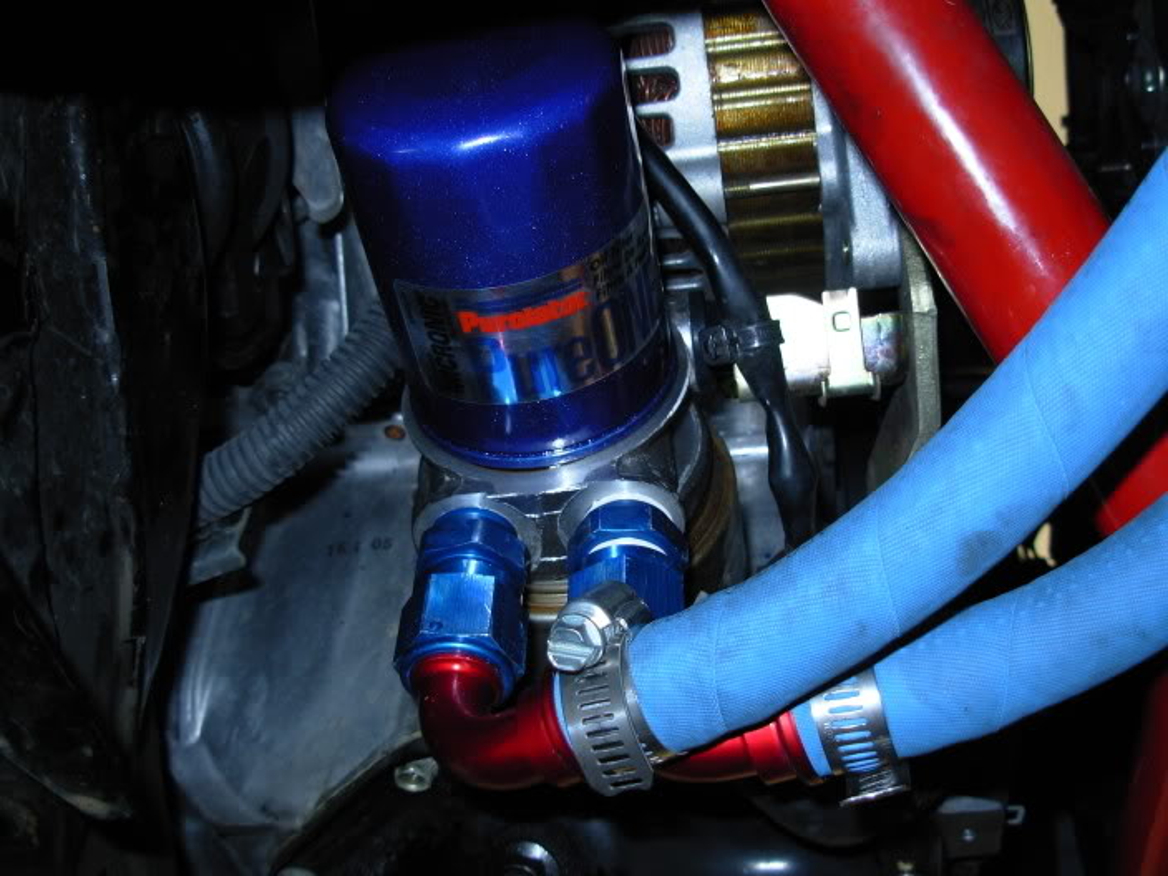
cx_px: 584
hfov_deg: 49.0
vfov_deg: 37.7
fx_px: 1282
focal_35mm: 38
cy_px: 438
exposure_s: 1/32
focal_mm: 6.3
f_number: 2.9
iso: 50
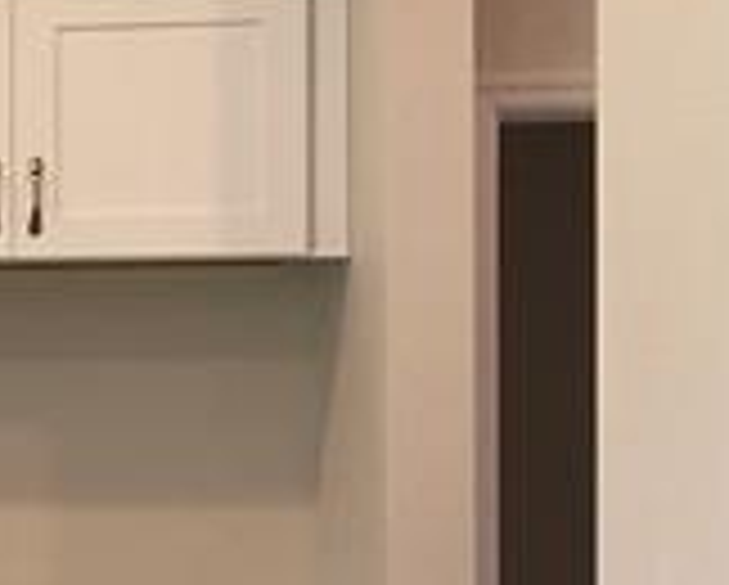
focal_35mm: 160
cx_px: -1233
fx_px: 3456
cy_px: 518
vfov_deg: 9.6
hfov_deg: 9.9
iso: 64
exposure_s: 1/120
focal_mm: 4.25
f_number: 1.8
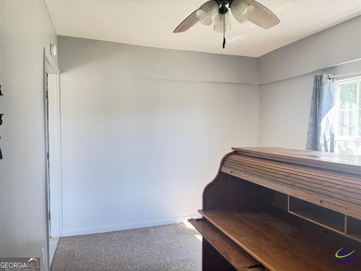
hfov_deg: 71.6
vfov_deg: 56.8
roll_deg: -0.1
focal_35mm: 24
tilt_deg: -2.1
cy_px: 136
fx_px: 250
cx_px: 180
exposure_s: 1/121
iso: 160
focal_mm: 6.76
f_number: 1.78
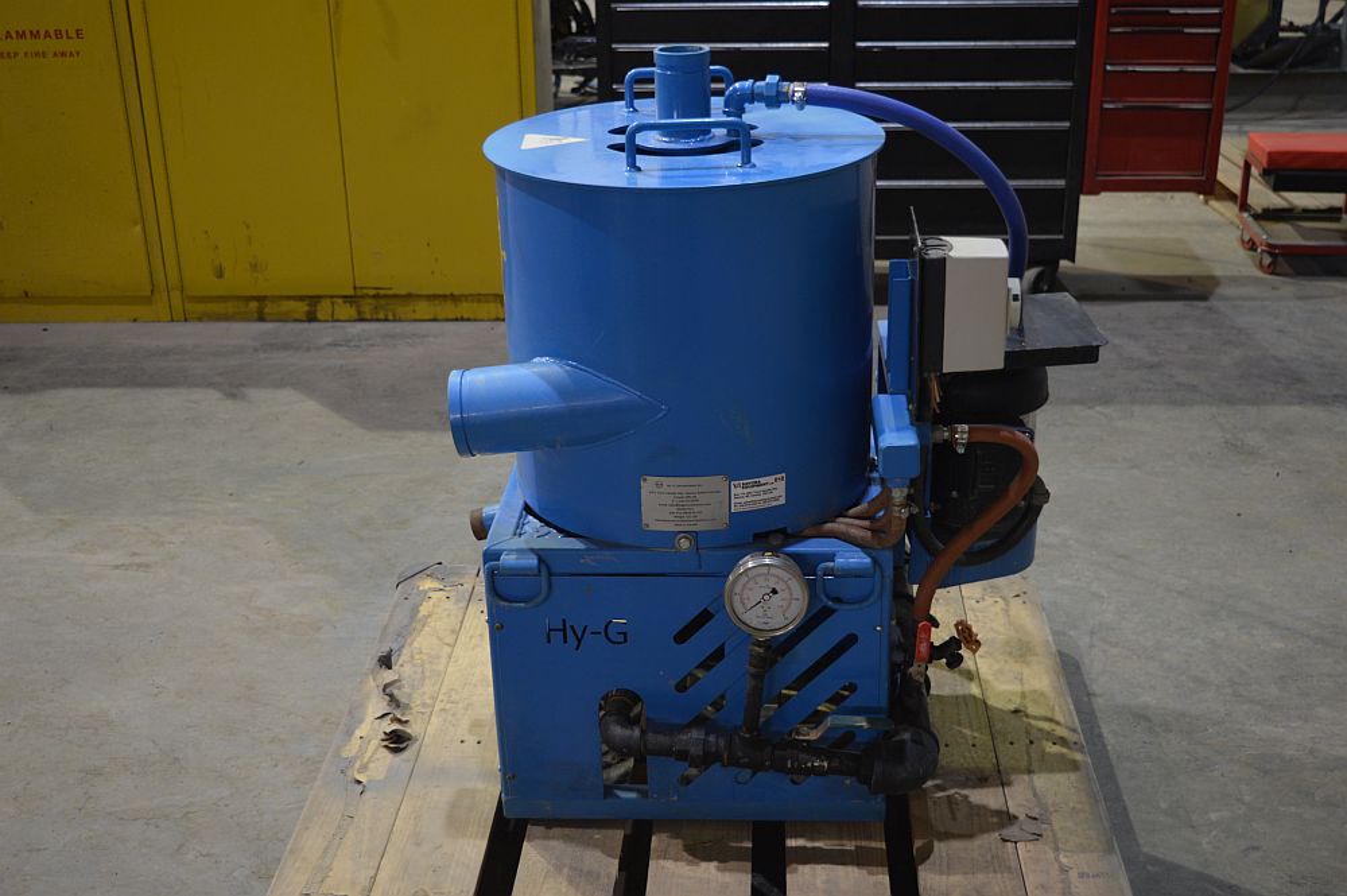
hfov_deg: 45.0
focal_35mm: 44
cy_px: 448
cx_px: 674
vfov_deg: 30.8
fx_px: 1626
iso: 400
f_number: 4.2
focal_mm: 29
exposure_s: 1/20
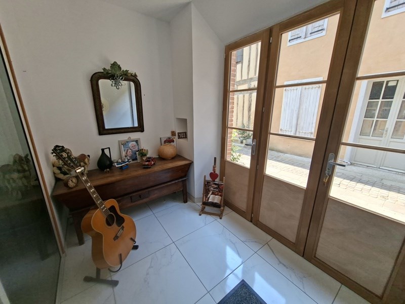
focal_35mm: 13
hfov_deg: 106.2
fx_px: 152
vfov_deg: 89.9
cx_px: 202
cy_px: 152
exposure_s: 1/120
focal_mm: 1.74
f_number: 2.2
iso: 50
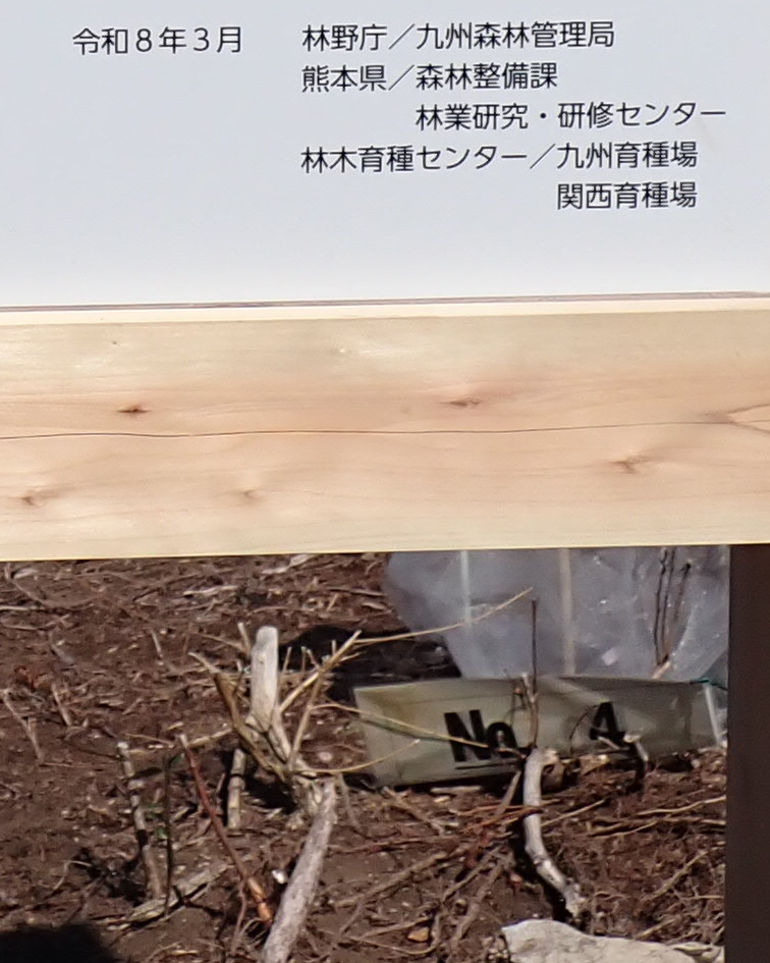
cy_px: -334
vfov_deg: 14.8
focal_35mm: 124
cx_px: -317
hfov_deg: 12.0
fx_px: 3532
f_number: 9
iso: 100
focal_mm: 5.4
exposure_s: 1/500
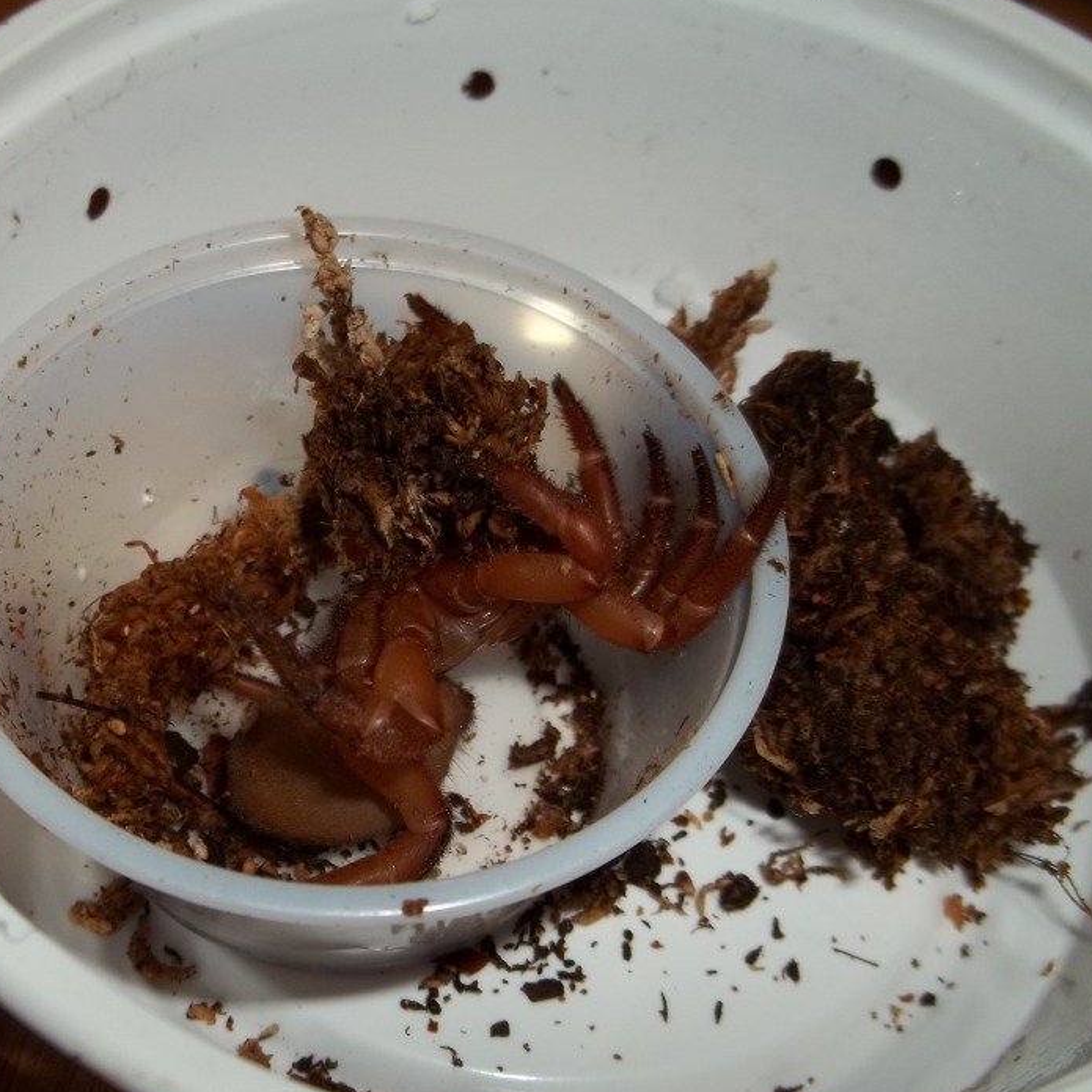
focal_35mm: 43
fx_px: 1535
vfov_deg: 39.2
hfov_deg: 38.8
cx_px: 383
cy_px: 580
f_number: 3.3
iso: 64
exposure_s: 1/30
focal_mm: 5.9
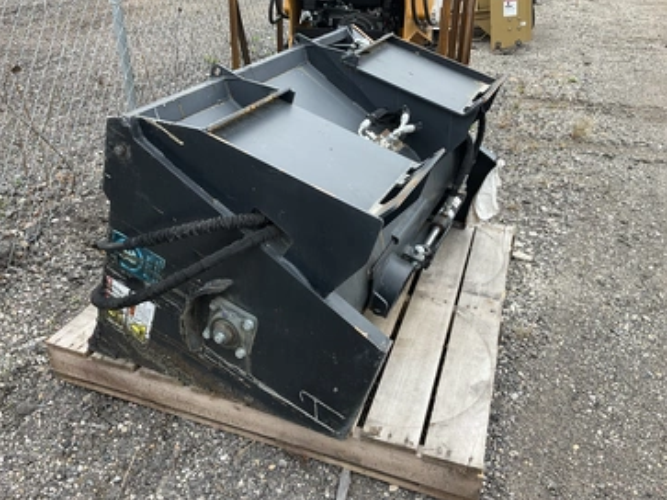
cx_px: 318
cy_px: 228
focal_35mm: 32
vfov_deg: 44.1
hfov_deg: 56.8
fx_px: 616
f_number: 1.8
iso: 20
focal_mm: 3
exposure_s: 1/164
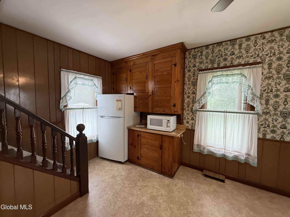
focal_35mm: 14
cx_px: 145
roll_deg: -1.8
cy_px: 108
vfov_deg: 85.7
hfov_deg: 102.1
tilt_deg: -3.7
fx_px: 117
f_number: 2.2
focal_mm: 2.22
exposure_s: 1/60
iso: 400
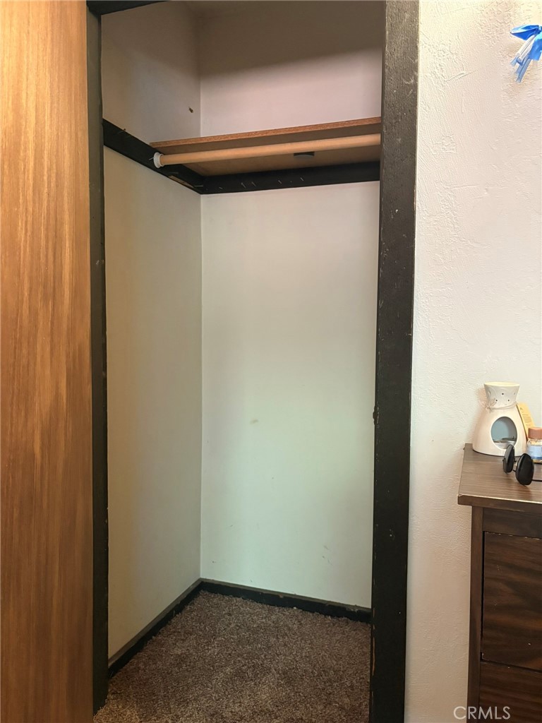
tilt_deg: -1.8
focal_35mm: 26
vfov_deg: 67.3
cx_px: 271
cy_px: 362
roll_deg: -0.7
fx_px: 543
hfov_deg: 53.1
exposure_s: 1/40
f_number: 1.6
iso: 500
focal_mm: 5.96
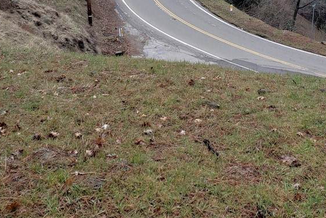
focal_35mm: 49
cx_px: 204
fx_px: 444
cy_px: -3
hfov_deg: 40.1
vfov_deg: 26.0
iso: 50
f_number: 2.4
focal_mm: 4.3
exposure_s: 1/328
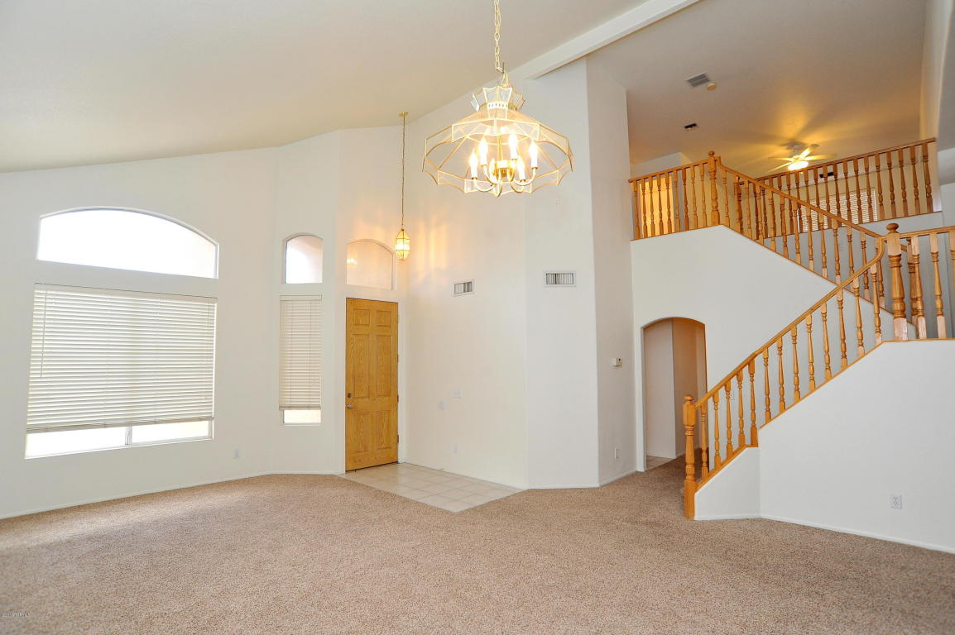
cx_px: 478
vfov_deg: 67.3
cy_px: 318
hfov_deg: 90.0
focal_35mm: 18
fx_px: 477
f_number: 8
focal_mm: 18
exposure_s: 1/30
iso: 1000
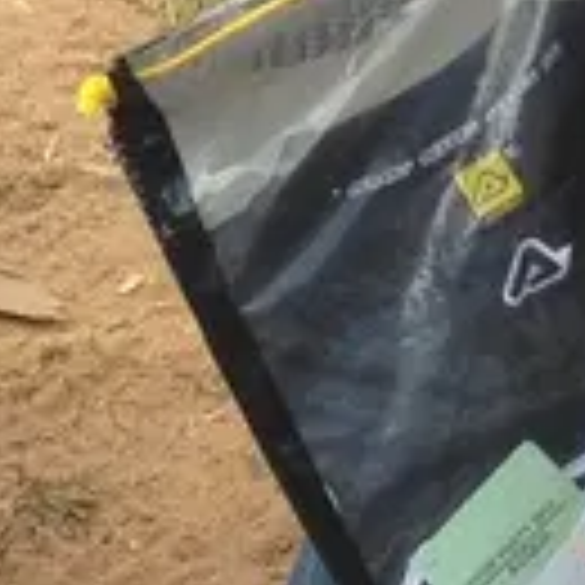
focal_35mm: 269
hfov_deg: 6.5
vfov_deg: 6.4
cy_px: -428
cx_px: 288
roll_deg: +1.8
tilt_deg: -22.8
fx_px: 5143
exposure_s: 1/369
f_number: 2.4
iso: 50
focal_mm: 4.12
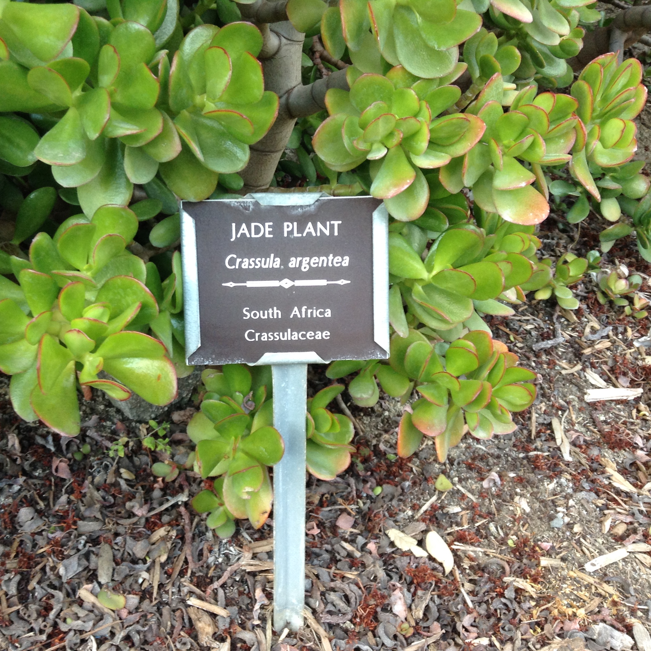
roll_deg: -1.8
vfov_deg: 41.9
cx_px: 266
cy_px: 333
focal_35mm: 40
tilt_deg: -19.0
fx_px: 851
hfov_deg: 41.7
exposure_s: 1/24
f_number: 2.4
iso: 40
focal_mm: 3.3
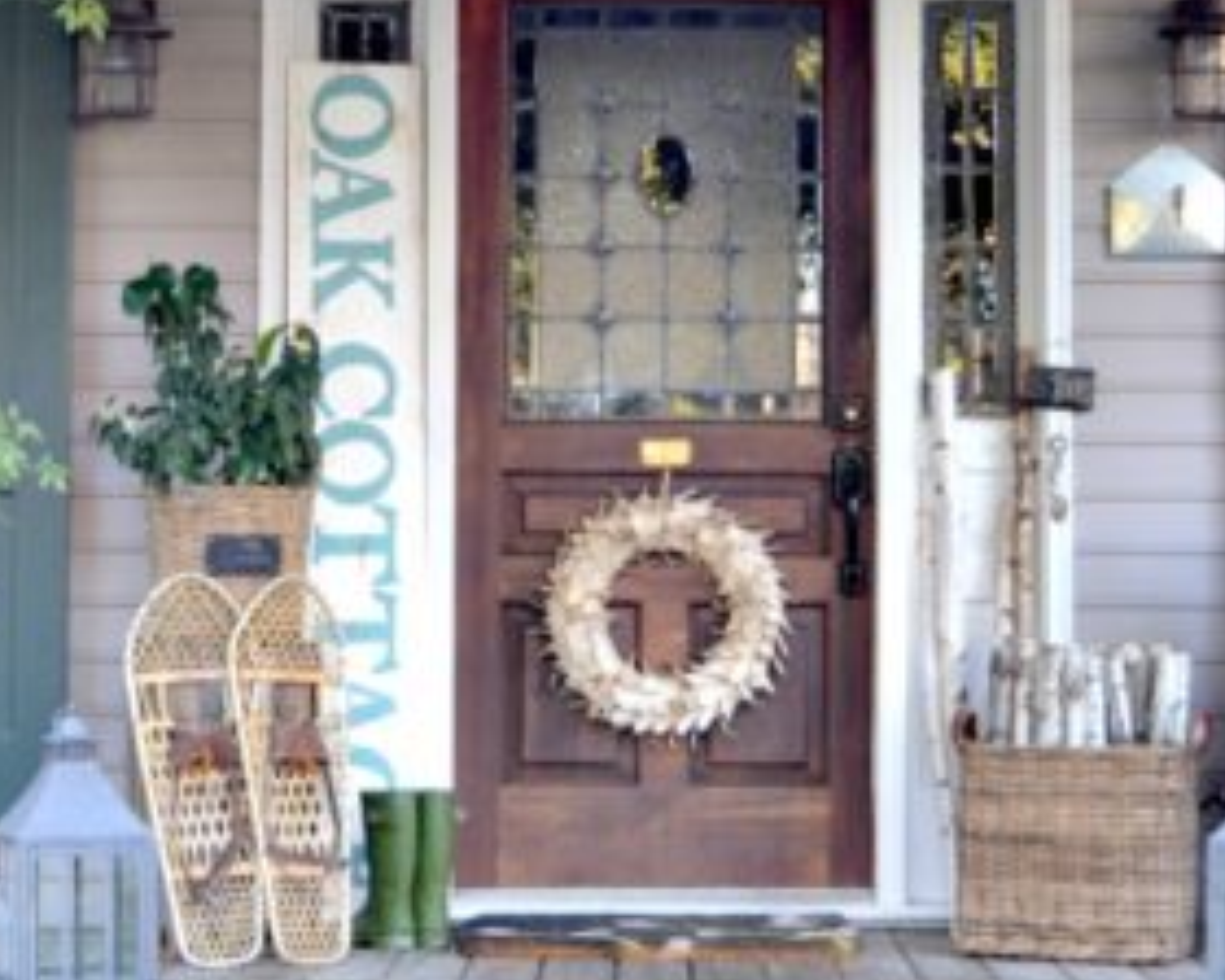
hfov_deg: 21.8
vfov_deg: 17.5
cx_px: 628
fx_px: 3185
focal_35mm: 88
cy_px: 402
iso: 450
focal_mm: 35
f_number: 4.5
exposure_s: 1/30
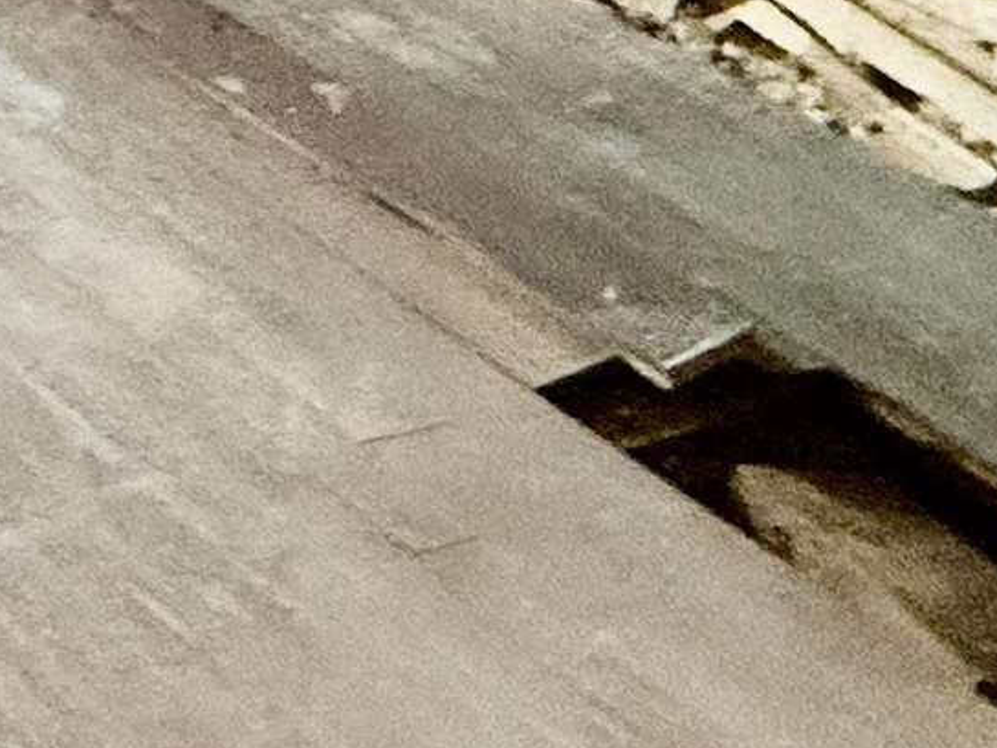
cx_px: -1446
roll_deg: +0.0
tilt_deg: -9.1
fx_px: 2275
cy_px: -961
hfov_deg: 14.6
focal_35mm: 79
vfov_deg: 14.0
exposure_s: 1/60
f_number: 2.2
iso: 400
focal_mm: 2.22
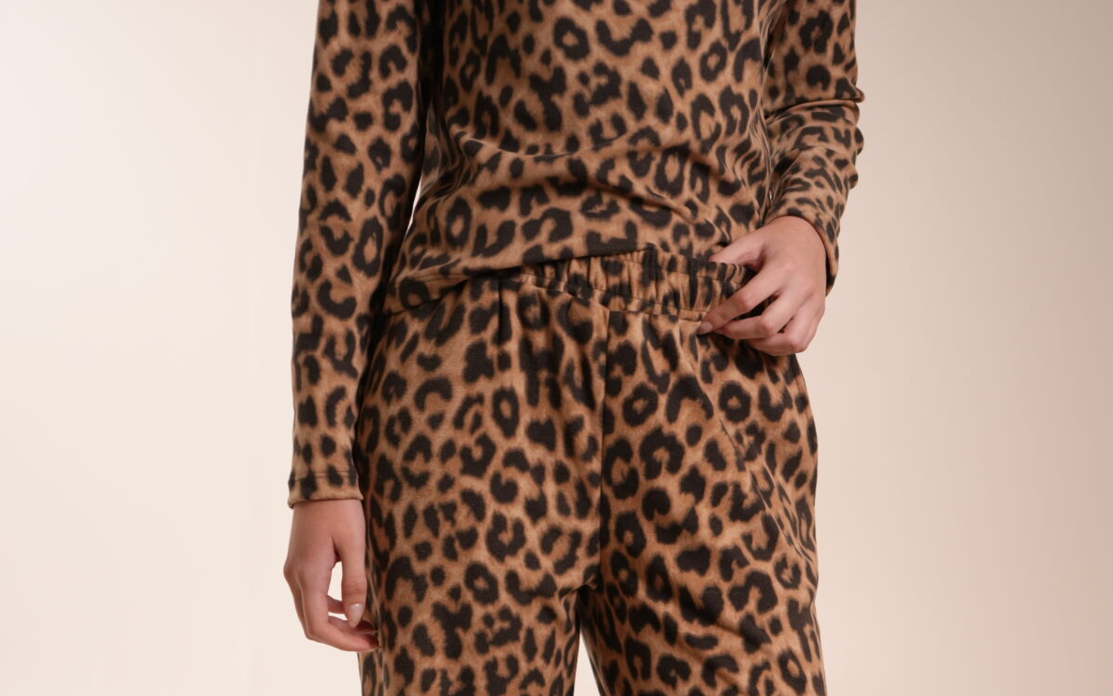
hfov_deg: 26.8
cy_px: 768
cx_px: 559
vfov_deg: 16.4
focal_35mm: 77
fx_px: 2336
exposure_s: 1/125
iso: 400
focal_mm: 50
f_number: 2.8
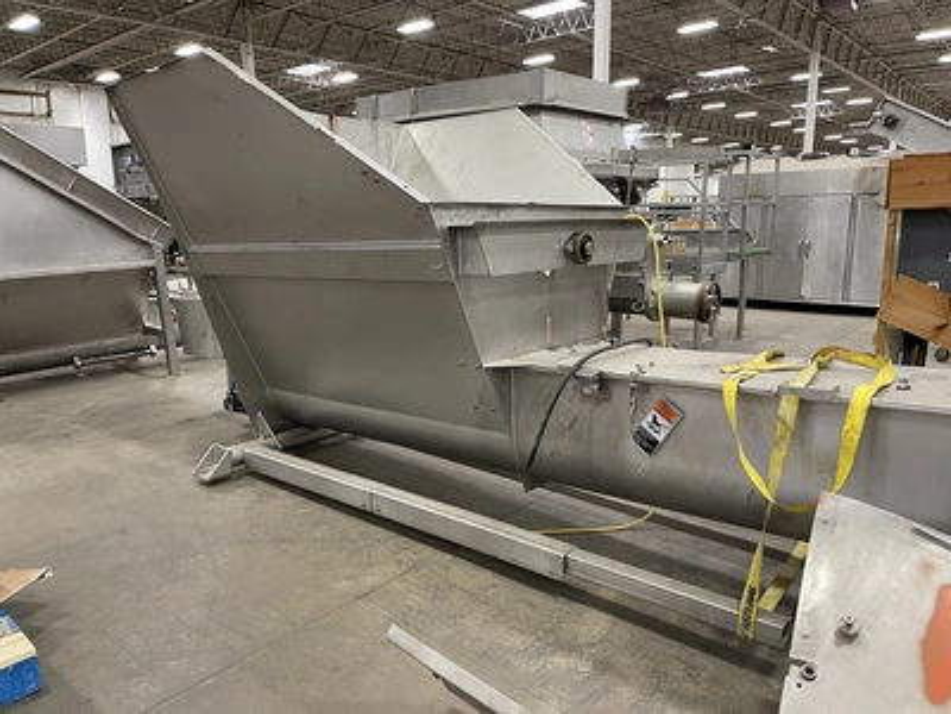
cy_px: 357
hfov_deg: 67.3
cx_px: 476
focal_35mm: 26
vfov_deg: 53.1
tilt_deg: -11.0
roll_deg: +1.1
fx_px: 714
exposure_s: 1/60
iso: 250
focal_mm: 5.1
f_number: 1.6
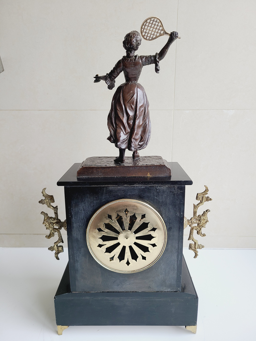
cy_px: 170
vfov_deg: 67.3
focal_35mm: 26
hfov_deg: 53.1
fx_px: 256
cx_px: 128
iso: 80
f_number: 1.8
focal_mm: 5.4
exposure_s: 1/120
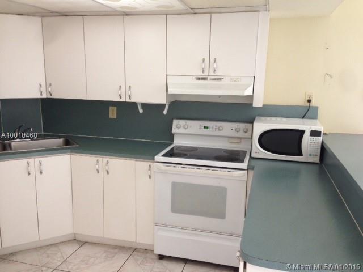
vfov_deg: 42.9
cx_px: 182
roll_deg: -1.3
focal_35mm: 33
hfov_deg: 55.4
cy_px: 136
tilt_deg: -9.4
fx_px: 346
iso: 64
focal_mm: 4.12
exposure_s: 1/20
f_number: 2.4
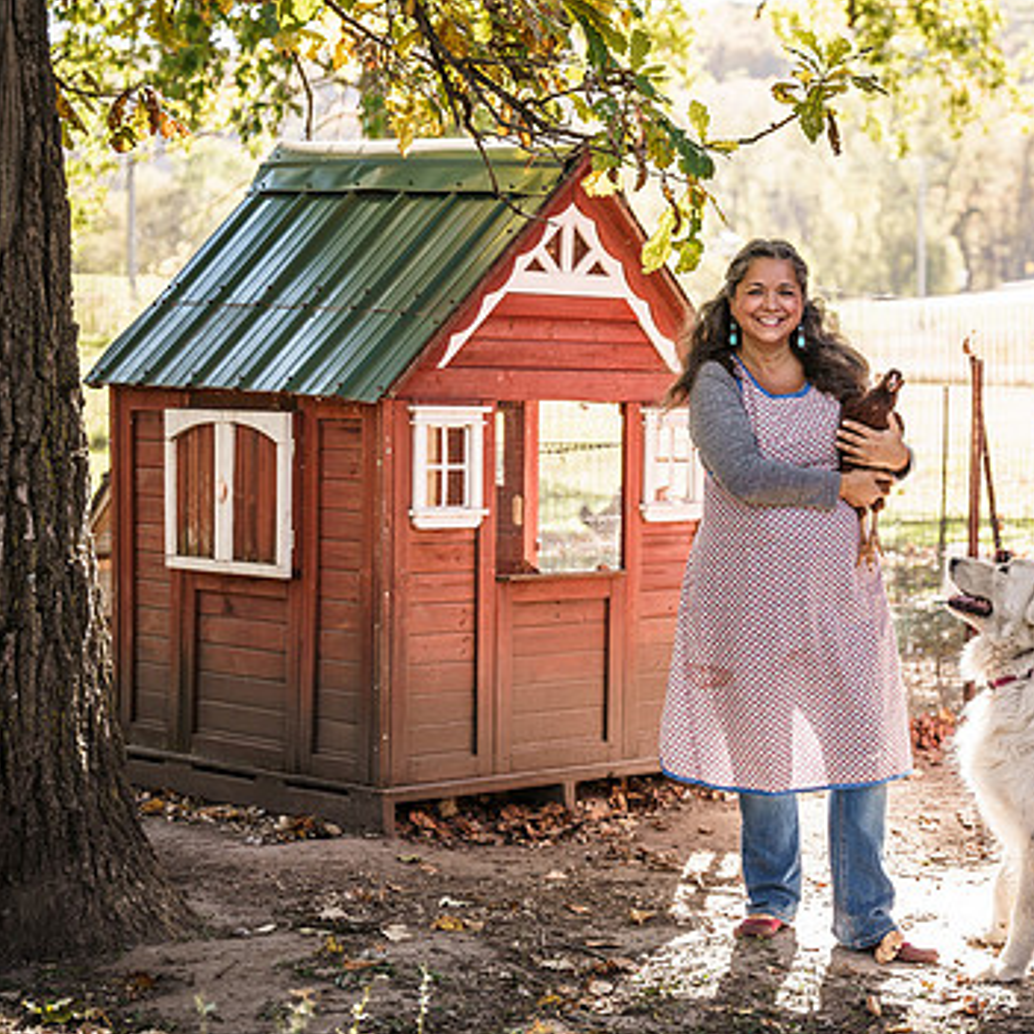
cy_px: 523
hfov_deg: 20.7
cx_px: 801
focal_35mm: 83
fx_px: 2805
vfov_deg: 20.9
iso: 100
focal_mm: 58.8
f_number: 2.8
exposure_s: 1/160
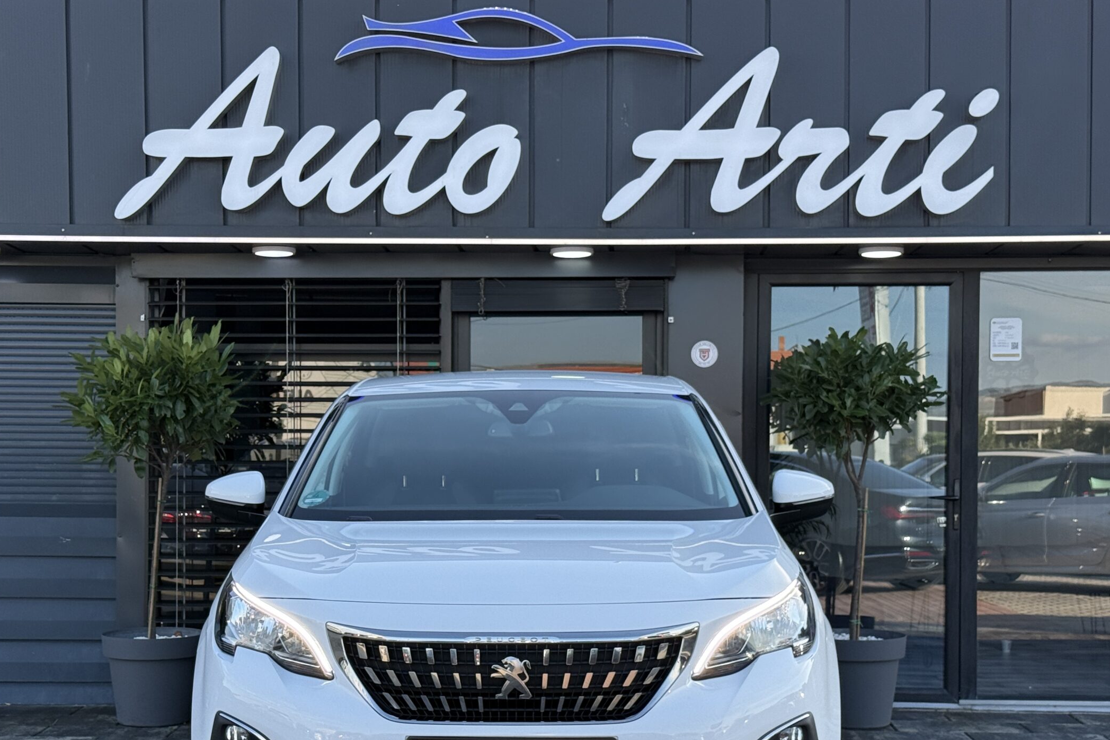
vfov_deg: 22.2
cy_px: 490
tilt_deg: -0.6
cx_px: 493
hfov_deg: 32.9
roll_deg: +0.7
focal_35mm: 61
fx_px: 1881
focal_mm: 6.76
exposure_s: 1/1242
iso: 100
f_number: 1.78
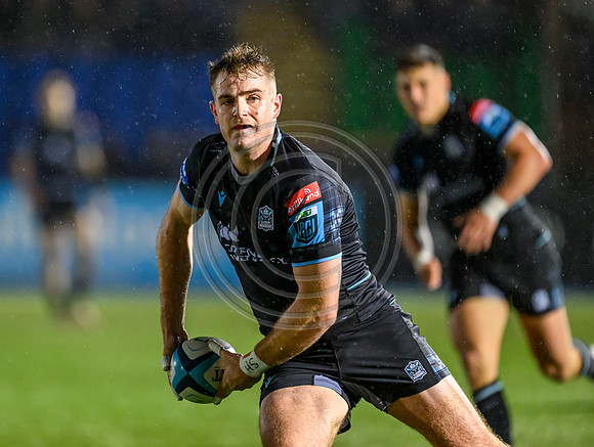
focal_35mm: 477
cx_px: 225
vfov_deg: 3.1
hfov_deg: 4.2
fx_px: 8193
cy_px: 201
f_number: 3.2
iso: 8000
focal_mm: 400
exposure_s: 1/1000
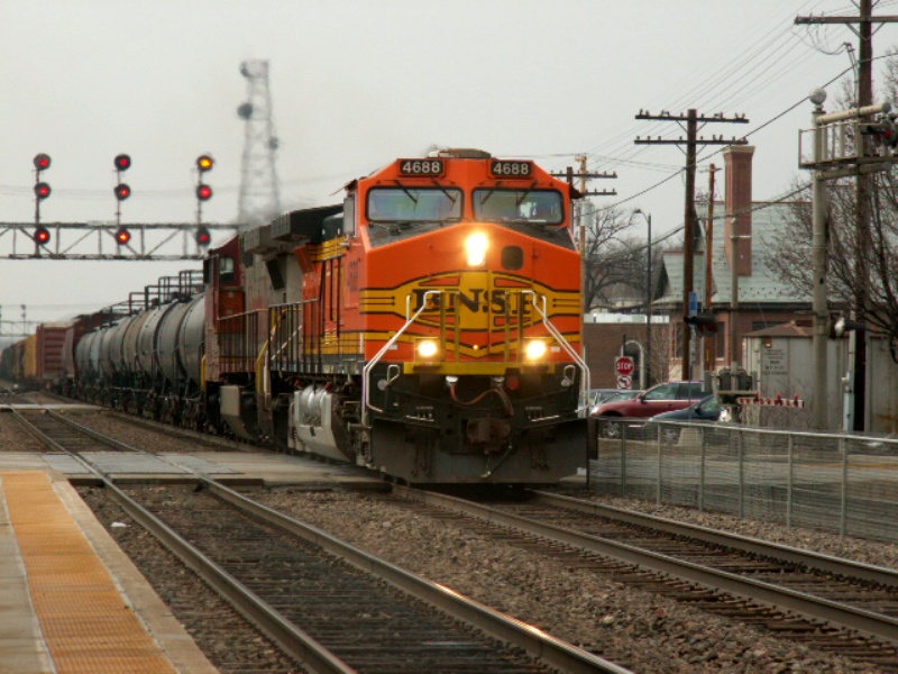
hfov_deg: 11.7
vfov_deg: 8.8
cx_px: 449
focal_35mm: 169
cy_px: 337
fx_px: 4384
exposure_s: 1/250
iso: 64
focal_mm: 27.73
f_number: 4
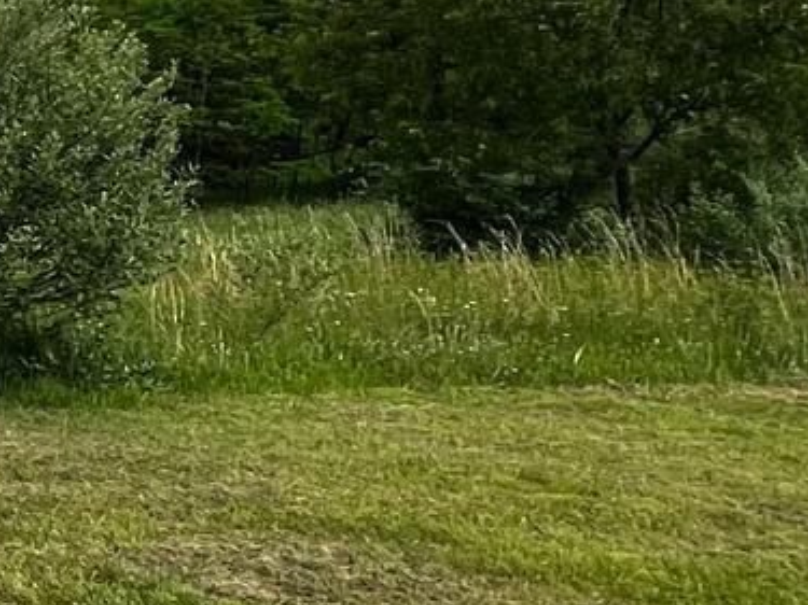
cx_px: -927
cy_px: 32
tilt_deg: -5.1
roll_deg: -1.1
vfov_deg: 20.2
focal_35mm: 71
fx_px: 1657
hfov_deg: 17.1
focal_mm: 1.57
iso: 32
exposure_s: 1/1727
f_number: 1.8
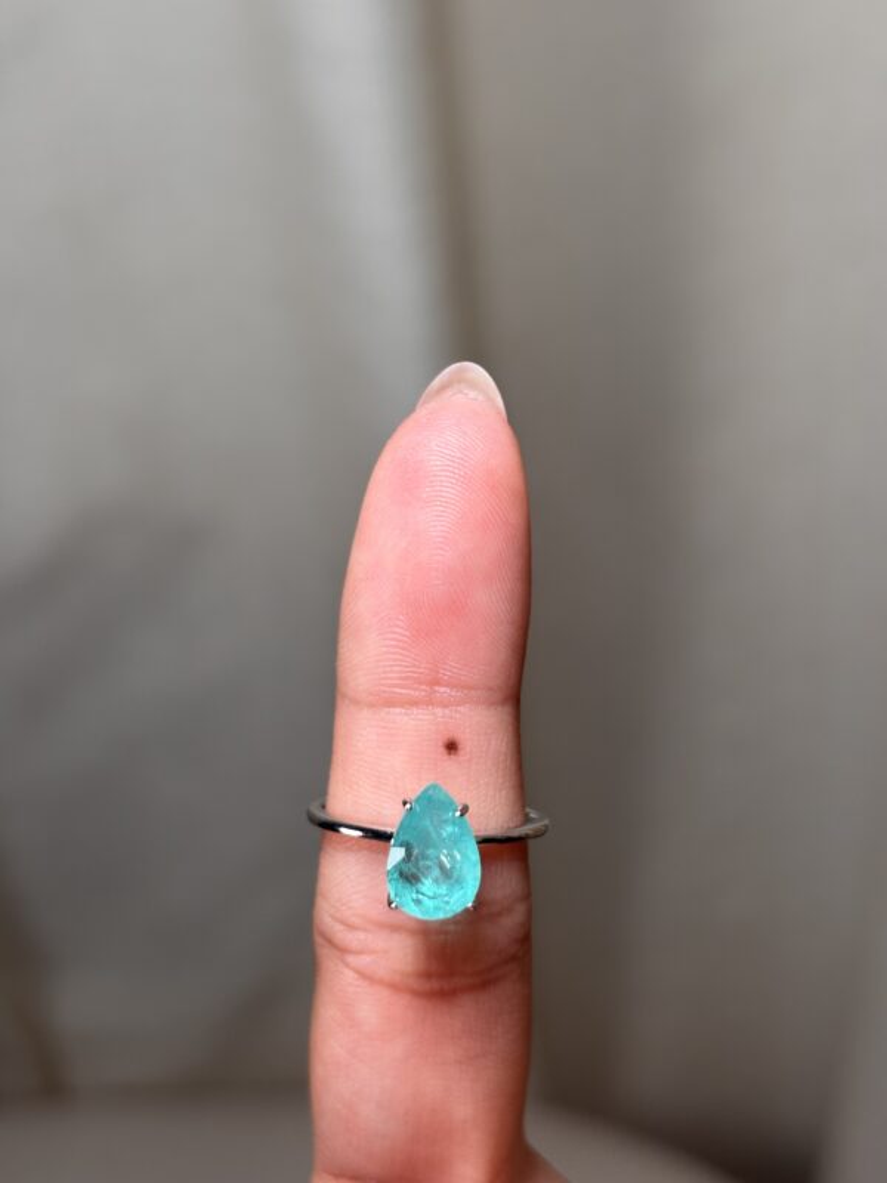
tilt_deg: -44.3
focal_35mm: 52
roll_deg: +6.2
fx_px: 1777
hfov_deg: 28.0
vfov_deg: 36.8
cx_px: 444
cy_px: 592
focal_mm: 5.96
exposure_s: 1/111
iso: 40
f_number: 1.6
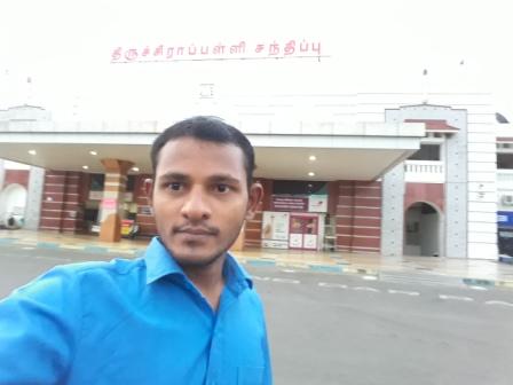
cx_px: 256
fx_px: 341
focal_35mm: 23
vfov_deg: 58.9
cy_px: 192
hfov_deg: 73.9
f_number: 2.2
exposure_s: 1/17
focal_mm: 1.95
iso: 125
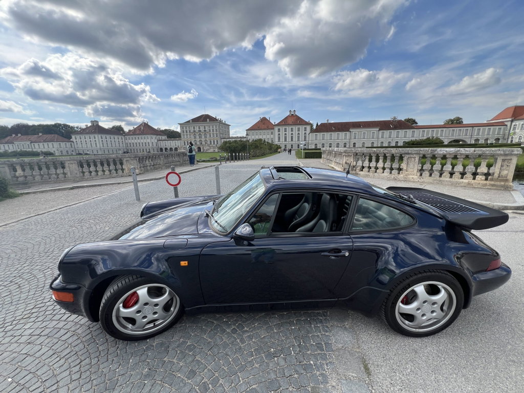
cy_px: 196
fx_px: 197
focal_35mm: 13
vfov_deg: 89.9
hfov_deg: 106.2
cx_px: 262
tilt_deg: -12.0
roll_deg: +0.0
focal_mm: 1.57
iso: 32
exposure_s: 1/1143
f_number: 1.8
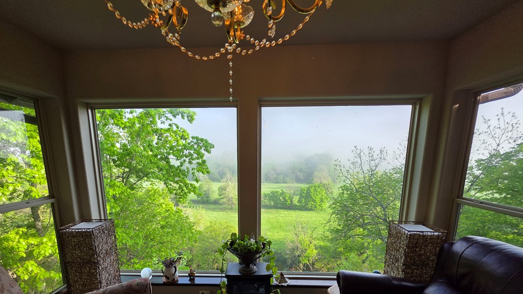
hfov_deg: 102.9
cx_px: 249
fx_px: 208
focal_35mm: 15
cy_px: 195
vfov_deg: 68.7
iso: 40
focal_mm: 2.2
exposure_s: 1/352
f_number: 1.9
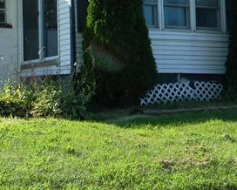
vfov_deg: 16.4
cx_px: 32
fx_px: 660
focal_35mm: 94
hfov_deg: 20.0
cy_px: 84
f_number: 3.5
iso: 80
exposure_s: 1/400
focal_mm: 7.3
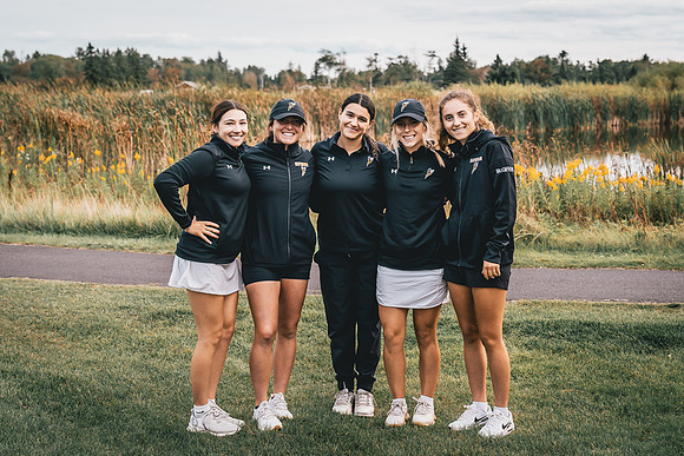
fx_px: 1055
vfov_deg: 24.4
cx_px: 365
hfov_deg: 35.9
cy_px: 213
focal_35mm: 56
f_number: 2.8
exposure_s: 1/1600
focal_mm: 35
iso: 400
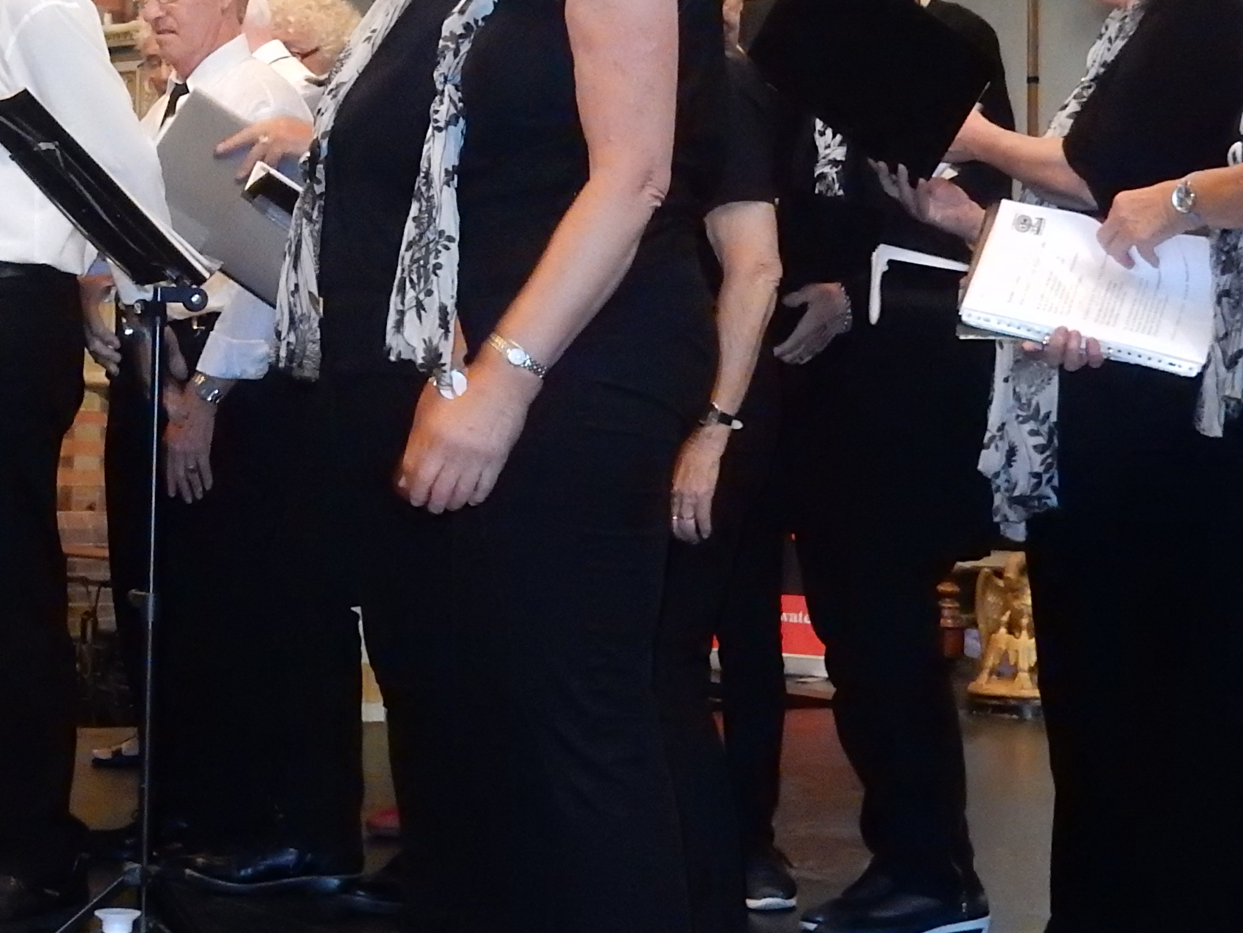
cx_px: 176
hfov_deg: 17.8
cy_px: 282
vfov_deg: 13.6
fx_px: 3914
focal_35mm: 109
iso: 1400
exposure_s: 1/30
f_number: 4.5
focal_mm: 9
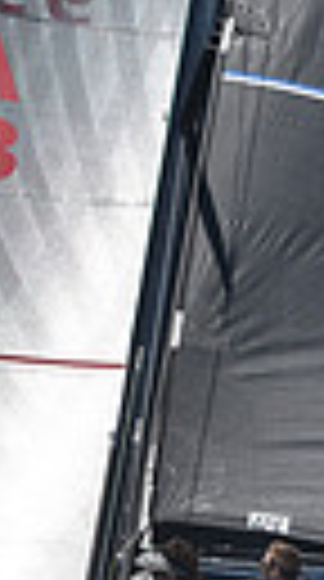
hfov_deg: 2.7
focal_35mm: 448
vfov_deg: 4.8
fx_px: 6883
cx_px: 189
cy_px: 456
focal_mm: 95
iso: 320
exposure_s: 1/800
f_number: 7.1
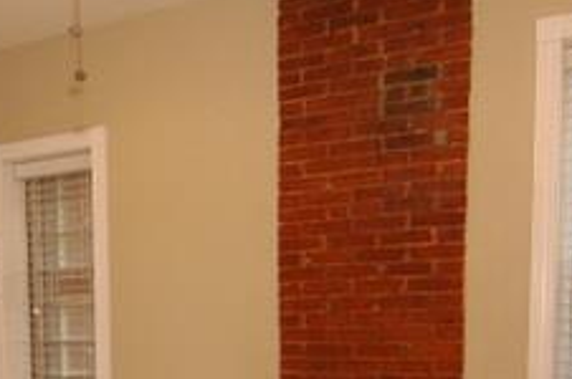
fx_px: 809
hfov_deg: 37.0
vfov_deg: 24.9
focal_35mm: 51
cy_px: 397
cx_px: 84
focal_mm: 12
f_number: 5.6
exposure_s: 1/60
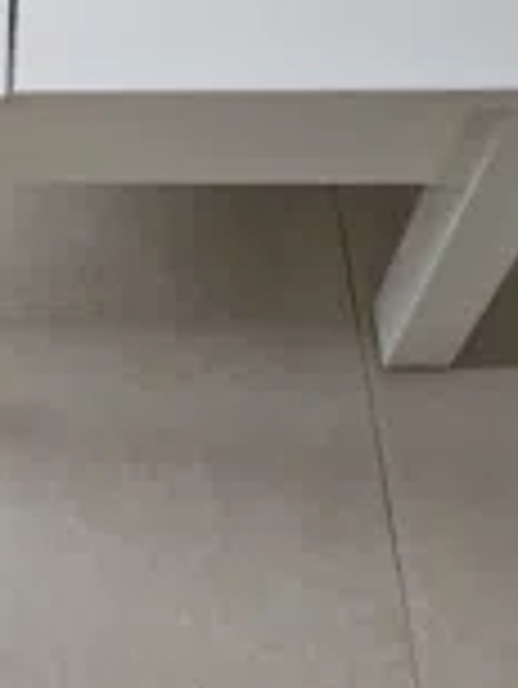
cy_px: -4
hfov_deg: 23.3
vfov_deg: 29.9
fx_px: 1195
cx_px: -14
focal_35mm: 60
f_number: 1.7
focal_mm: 6.3
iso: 500
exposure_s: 1/100
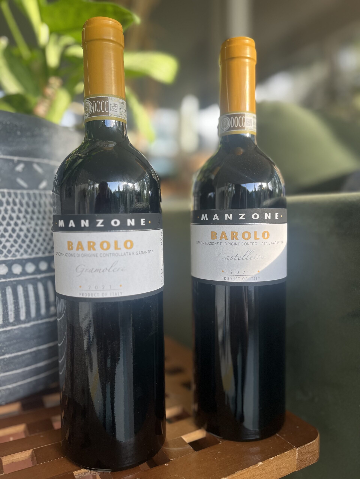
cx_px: 180
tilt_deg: -3.6
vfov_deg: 67.3
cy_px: 240
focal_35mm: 26
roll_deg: +1.0
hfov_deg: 53.1
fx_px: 361
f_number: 1.6
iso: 40
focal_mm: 5.1
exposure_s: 1/122
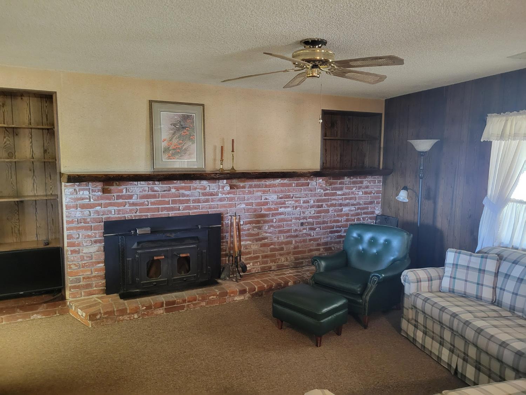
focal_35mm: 26
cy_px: 198
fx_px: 395
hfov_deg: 67.3
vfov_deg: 53.1
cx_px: 263
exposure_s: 1/45
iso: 640
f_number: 1.8
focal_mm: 5.4
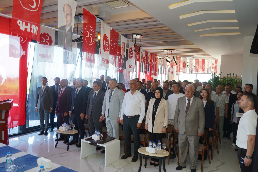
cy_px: 86
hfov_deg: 63.7
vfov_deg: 45.0
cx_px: 129
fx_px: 208
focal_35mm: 29
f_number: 4
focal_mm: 29
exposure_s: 1/60
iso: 160
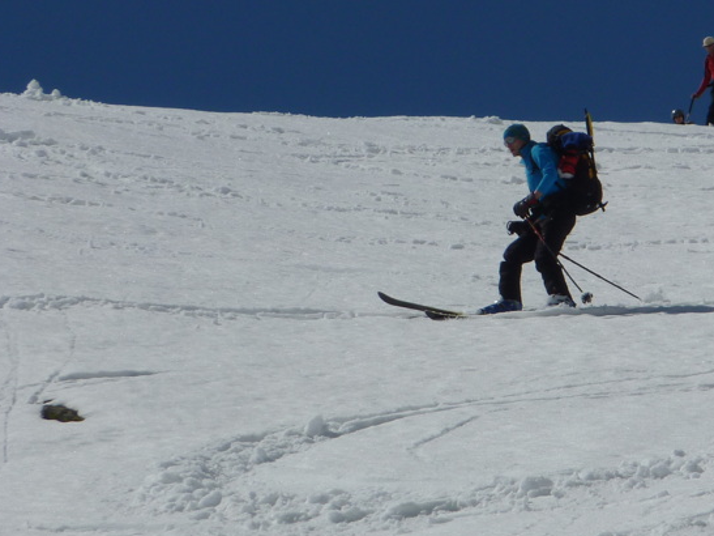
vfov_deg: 2.6
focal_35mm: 562
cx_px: 629
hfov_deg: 3.5
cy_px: 251
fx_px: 11589
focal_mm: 49.2
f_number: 6.3
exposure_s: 1/2000
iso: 80
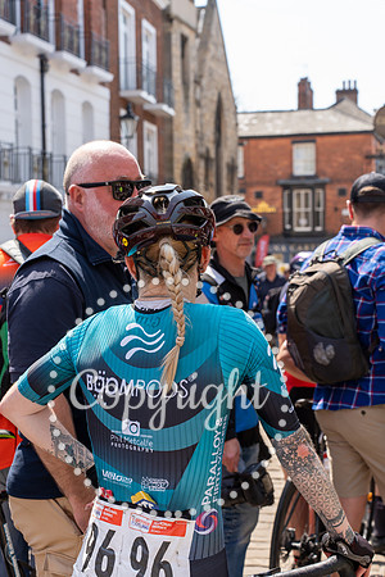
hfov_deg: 21.9
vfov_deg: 32.4
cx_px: 192
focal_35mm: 62
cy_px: 288
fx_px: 995
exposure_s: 1/200
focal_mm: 62
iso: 160
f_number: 6.3
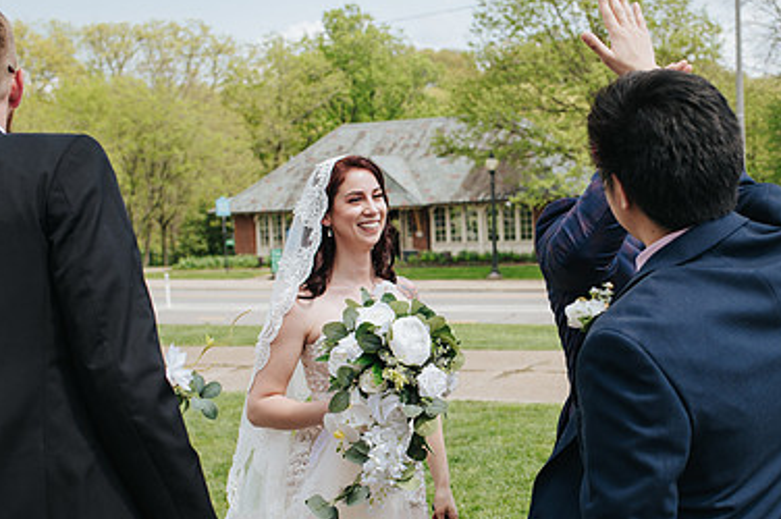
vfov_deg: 24.9
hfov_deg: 36.5
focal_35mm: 54
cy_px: 338
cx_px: 523
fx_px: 1170
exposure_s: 1/1000
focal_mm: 35
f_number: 3.5
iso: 200
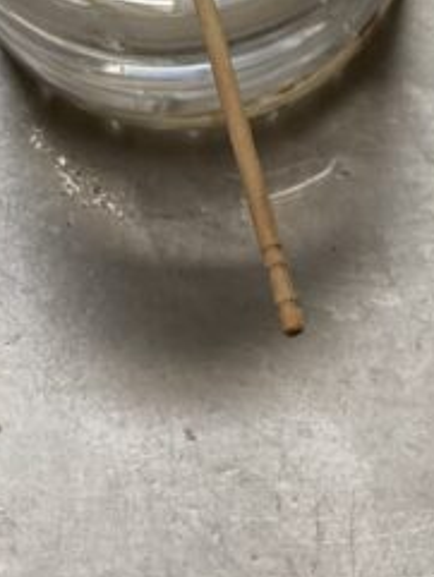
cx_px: 278
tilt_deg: -60.9
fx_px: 1988
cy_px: -464
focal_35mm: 119
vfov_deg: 14.5
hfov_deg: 12.5
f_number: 1.8
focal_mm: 3.99
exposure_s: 1/100
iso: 64
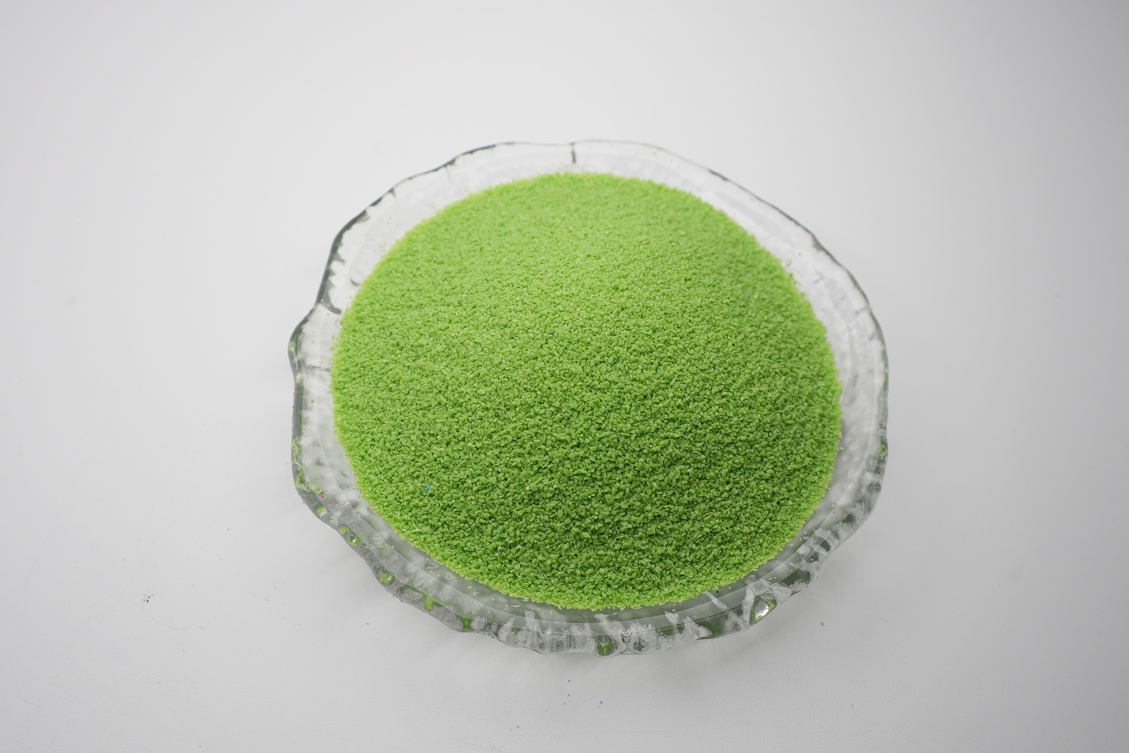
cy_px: 376
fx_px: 1318
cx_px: 564
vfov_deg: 31.9
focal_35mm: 42
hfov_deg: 46.4
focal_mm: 28
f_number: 8
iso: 320
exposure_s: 1/200
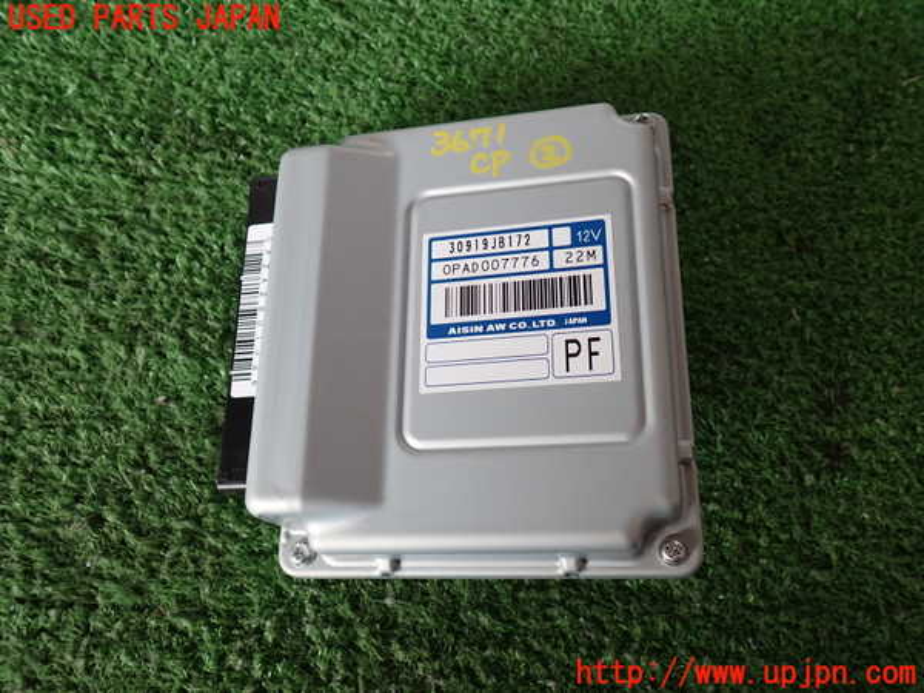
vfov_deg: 46.8
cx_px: 462
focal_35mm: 30
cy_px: 346
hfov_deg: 60.0
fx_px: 801
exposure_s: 1/60
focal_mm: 5.4
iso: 100
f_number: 2.3
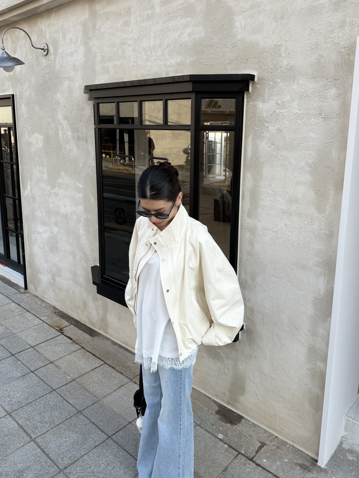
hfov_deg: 53.1
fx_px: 360
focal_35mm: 26
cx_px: 175
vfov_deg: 67.3
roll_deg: -0.9
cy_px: 236
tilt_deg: -10.4
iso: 80
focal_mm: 6.76
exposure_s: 1/1522
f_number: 1.78
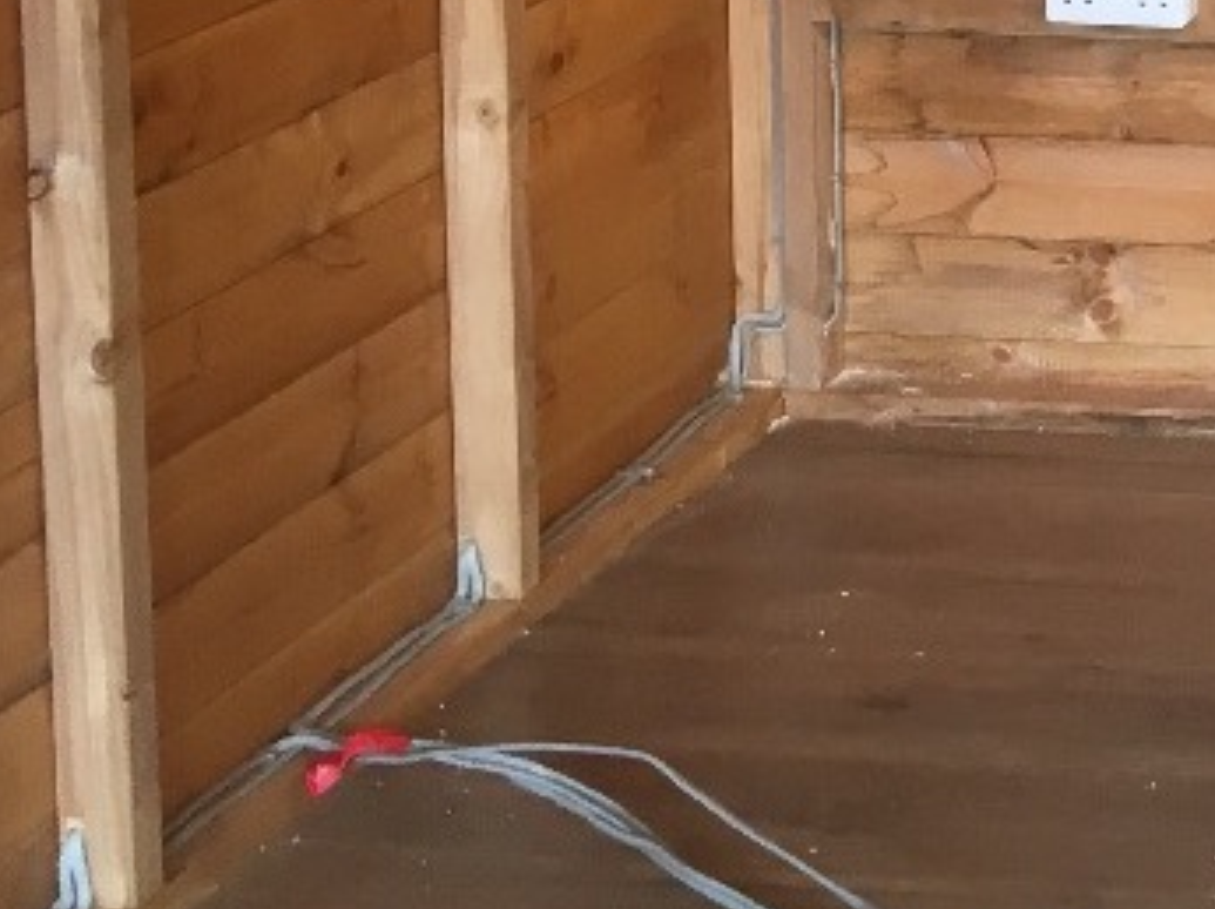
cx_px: 2018
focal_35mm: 101
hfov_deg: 16.9
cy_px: -437
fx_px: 3541
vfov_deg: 13.8
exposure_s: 1/33
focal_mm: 4.15
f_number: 2.2
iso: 64
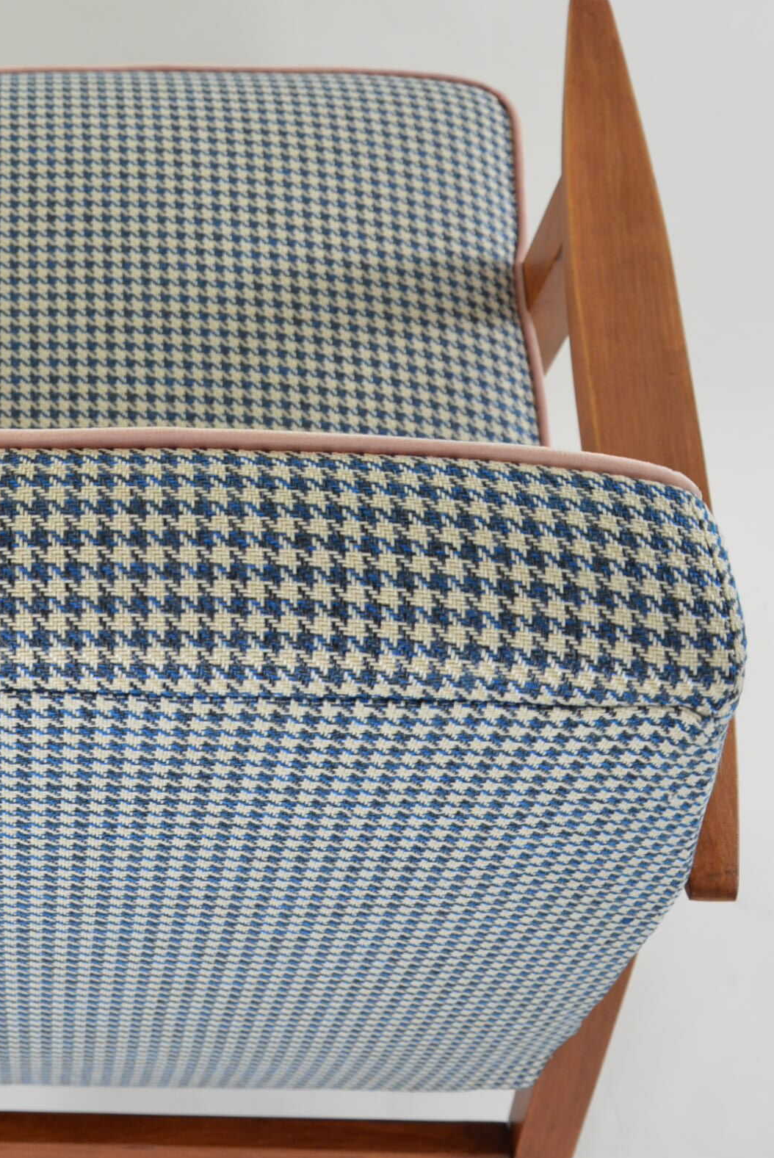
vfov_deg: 27.2
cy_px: 416
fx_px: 2382
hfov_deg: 18.1
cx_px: 57
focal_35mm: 74
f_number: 5.6
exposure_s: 1/60
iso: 500
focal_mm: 26
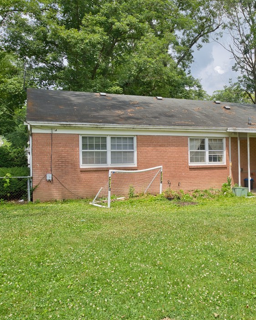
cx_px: 204
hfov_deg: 39.6
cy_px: 158
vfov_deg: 50.3
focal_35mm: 36
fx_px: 341
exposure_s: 1/80
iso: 100
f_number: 10
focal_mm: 25
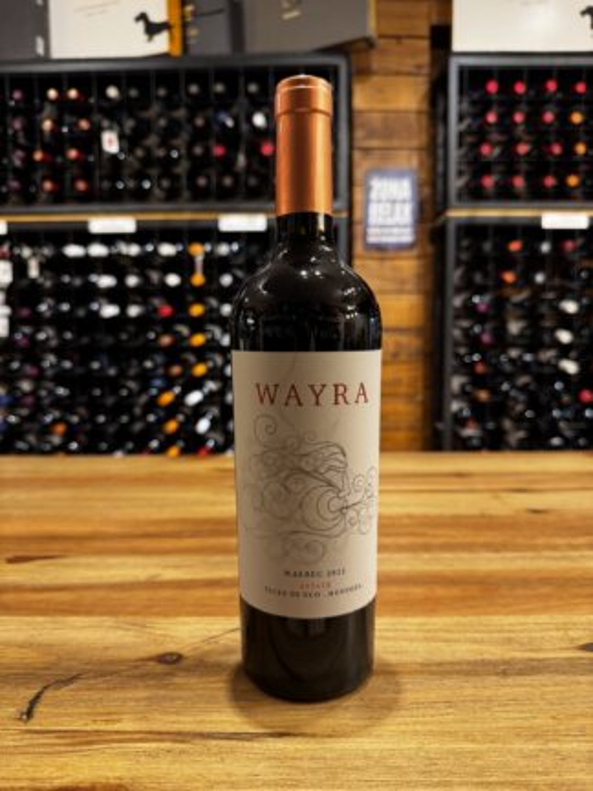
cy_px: 396
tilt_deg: -5.9
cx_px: 296
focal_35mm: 24
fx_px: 548
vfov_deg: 71.6
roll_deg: +0.5
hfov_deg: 56.8
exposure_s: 1/50
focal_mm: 6.76
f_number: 1.78
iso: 250
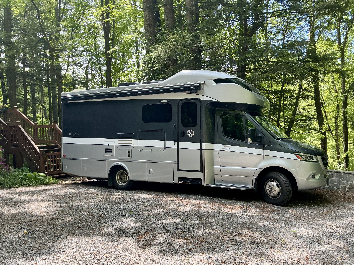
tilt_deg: -2.0
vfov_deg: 48.2
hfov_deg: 61.7
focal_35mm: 29
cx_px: 177
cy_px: 132
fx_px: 297
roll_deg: +4.2
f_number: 1.8
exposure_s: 1/217
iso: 20
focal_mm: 3
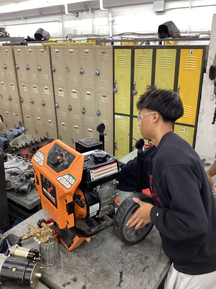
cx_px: 108
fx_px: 258
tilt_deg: -22.0
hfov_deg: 45.4
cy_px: 144
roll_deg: +0.8
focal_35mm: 31
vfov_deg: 58.4
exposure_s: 1/60
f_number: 2.4
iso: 320
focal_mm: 3.3
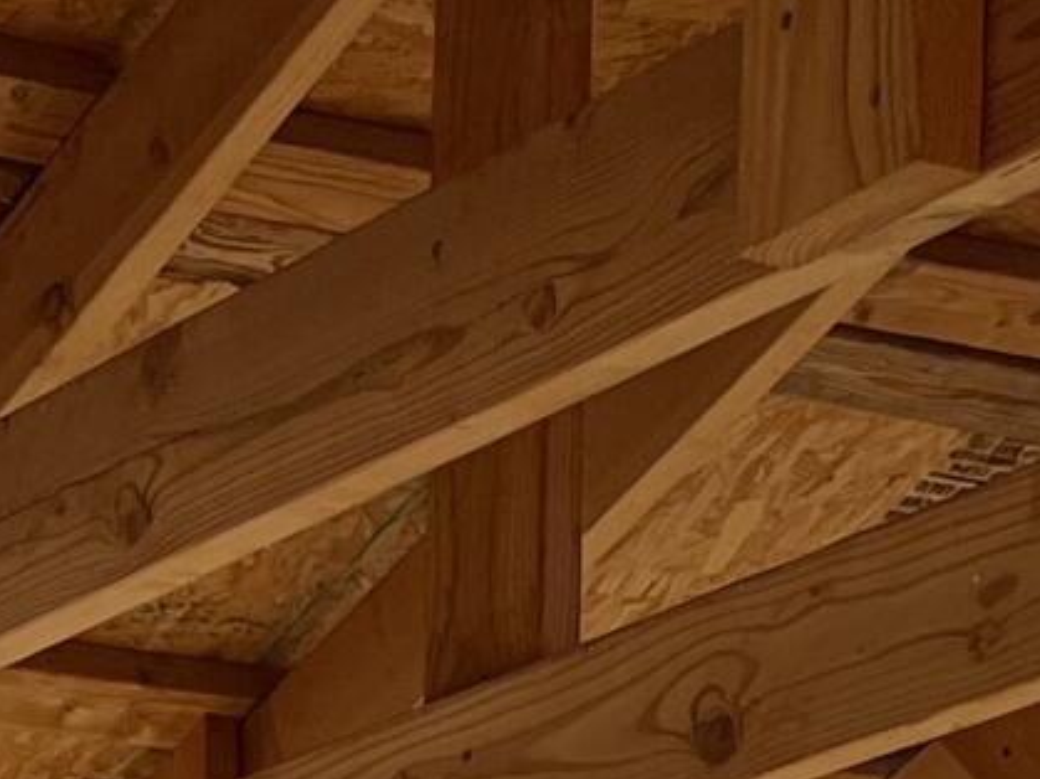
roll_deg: -0.5
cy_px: 2630
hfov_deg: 10.7
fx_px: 5376
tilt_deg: -3.5
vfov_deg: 7.1
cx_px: -511
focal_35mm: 179
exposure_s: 1/1821
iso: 32
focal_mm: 5.1
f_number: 1.6
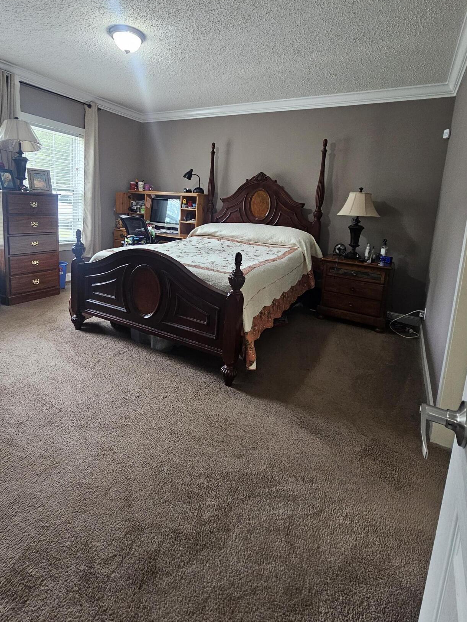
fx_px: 288
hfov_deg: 78.1
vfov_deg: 93.3
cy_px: 249
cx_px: 232
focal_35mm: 16
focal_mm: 2.2
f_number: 2.2
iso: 320
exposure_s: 1/40
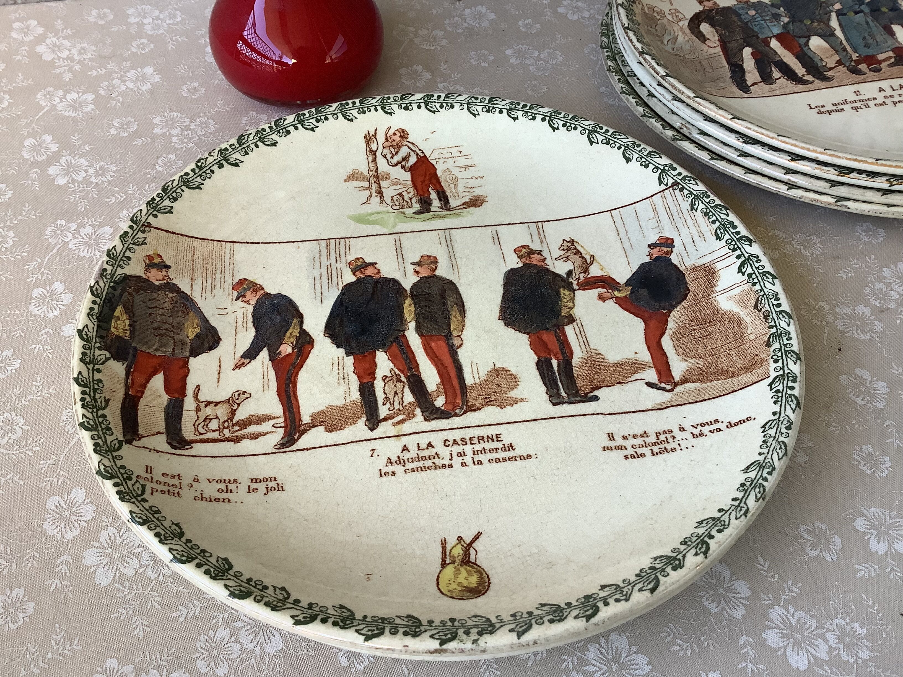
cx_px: 452
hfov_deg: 58.4
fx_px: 809
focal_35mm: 31
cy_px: 338
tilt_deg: -49.3
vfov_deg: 45.4
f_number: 2.4
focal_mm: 3.3
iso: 80
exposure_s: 1/100
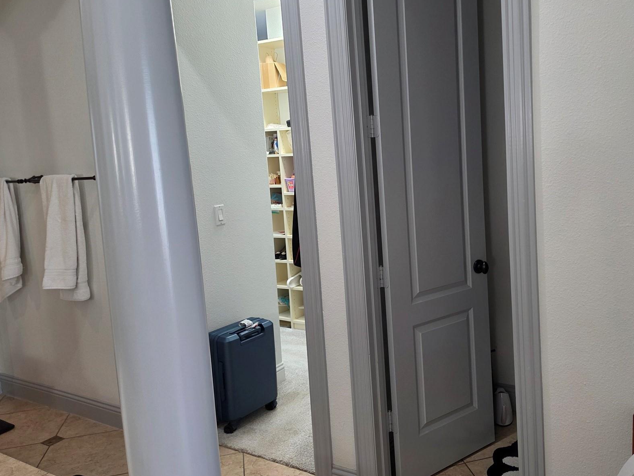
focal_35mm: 30
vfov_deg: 46.7
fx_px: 550
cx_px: 393
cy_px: 210
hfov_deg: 59.2
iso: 160
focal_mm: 6.5
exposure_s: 1/120
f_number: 1.4
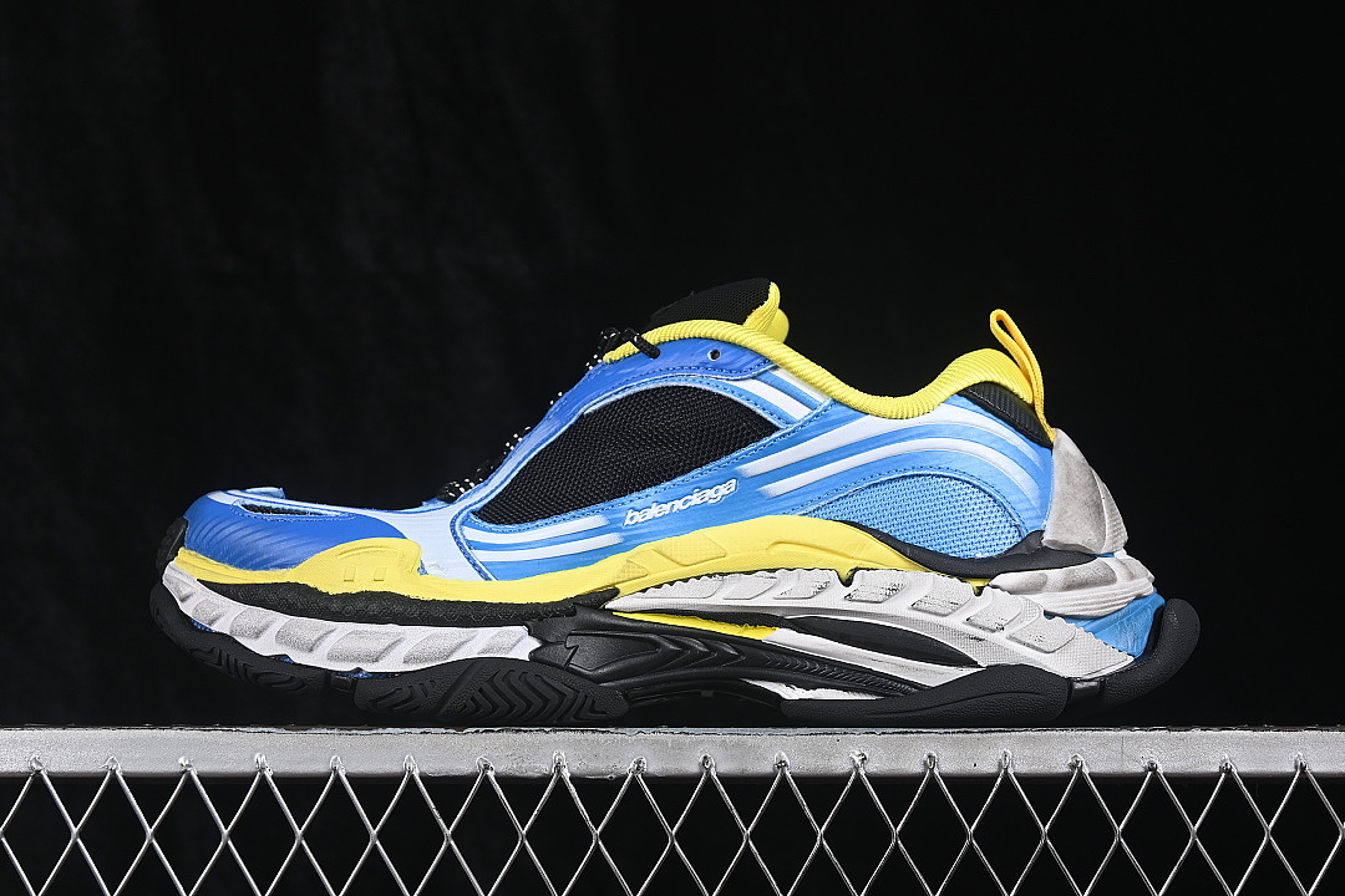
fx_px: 2802
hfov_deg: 27.0
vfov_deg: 18.2
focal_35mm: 75
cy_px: 448
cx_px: 672
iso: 160
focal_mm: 50
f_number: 7.1
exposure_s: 1/80
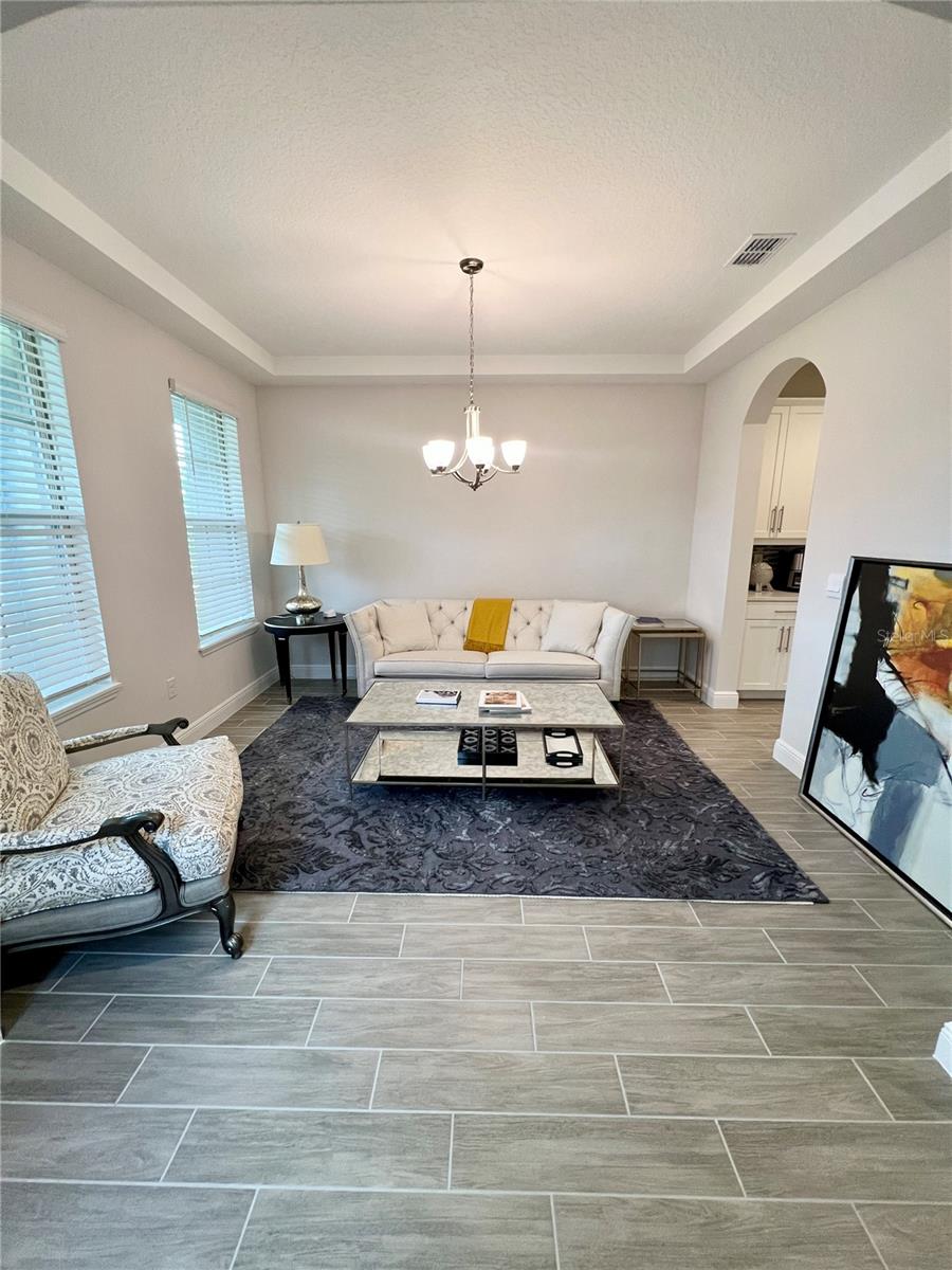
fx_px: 477
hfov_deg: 89.9
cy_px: 635
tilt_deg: -12.0
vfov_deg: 106.2
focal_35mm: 13
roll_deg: +0.0
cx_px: 476
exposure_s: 1/60
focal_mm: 1.57
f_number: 1.8
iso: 160
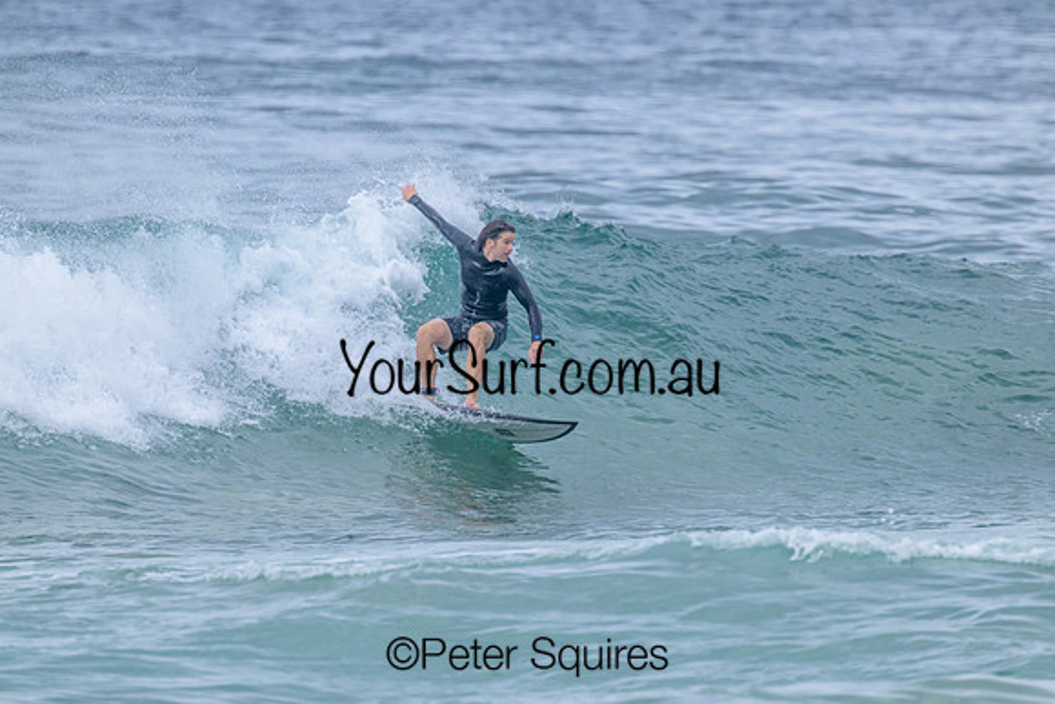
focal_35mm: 819
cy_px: 352
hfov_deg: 2.5
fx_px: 24012
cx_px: 528
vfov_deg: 1.7
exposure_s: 1/2000
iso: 1400
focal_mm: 800
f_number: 11
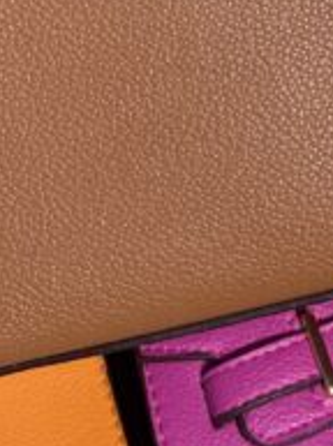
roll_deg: +9.2
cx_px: 395
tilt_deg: -33.5
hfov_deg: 13.3
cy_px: -215
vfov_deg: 16.7
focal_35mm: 108
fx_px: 1390
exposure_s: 1/100
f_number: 1.6
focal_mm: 4.2
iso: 32
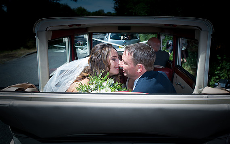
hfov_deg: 51.5
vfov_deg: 33.6
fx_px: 238
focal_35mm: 38
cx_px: 120
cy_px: 69
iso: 100
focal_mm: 35
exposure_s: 1/320
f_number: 4.5
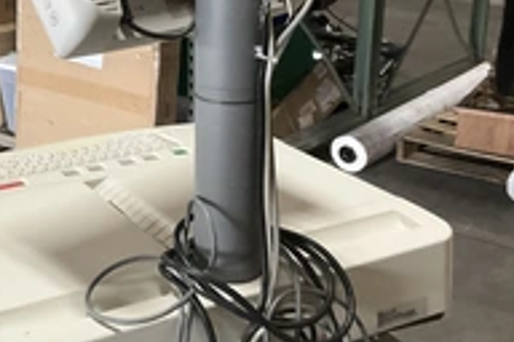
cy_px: 120
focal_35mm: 63
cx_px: 123
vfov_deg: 21.5
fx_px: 899
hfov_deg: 31.3
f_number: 1.8
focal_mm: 3
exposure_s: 1/60
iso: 250
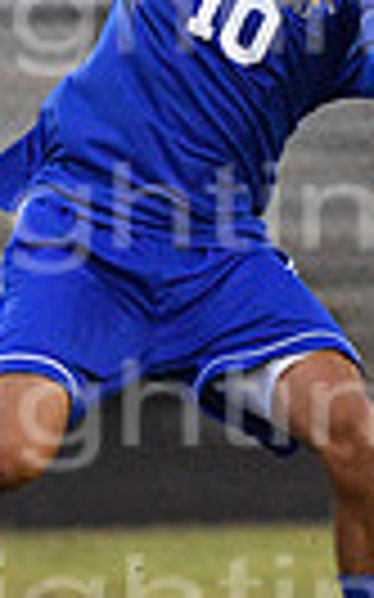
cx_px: 194
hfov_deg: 0.7
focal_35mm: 1996
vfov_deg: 1.1
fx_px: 32587
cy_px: 119
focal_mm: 300
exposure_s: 1/800
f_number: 4
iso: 6400
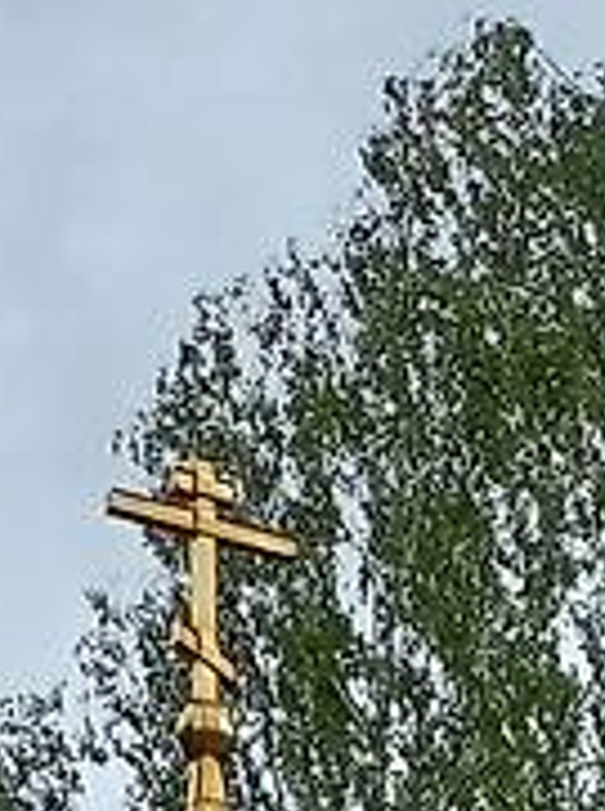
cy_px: 2101
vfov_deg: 9.3
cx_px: 300
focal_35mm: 186
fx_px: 4350
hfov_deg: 8.0
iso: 114
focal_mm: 4.69
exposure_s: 1/2994
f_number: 1.8
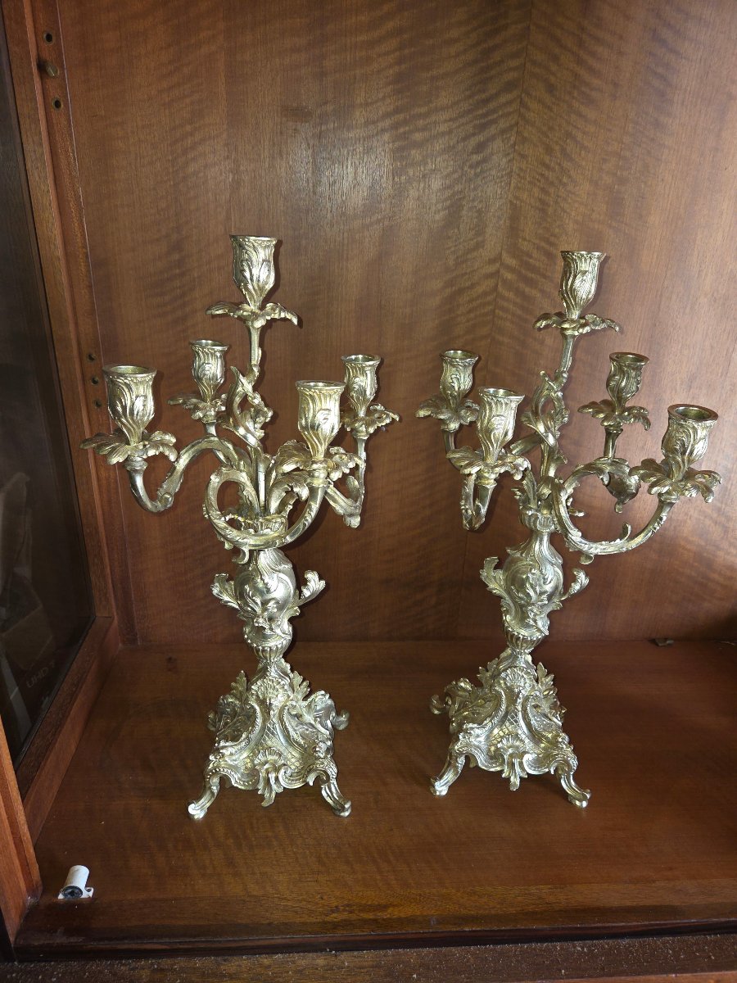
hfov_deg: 58.9
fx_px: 653
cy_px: 492
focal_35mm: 23
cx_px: 368
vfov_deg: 73.9
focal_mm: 5.4
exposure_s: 1/60
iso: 100
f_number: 1.8
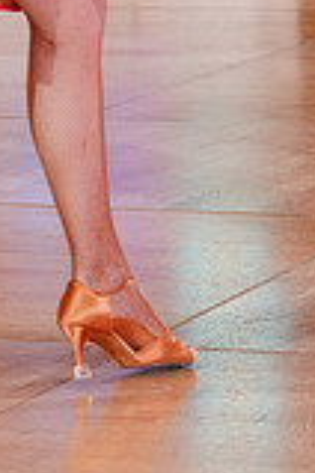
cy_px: -208
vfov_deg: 7.9
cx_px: 394
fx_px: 3360
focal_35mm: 256
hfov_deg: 5.3
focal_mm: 70
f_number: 5
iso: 1600
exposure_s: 1/160
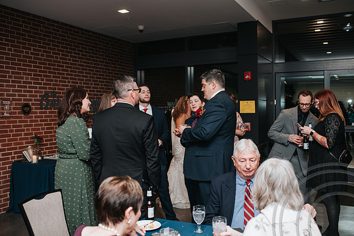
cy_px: 118
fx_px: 344
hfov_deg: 54.4
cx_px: 177
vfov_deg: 37.9
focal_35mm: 35
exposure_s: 1/200
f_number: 2.8
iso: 1000
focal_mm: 35
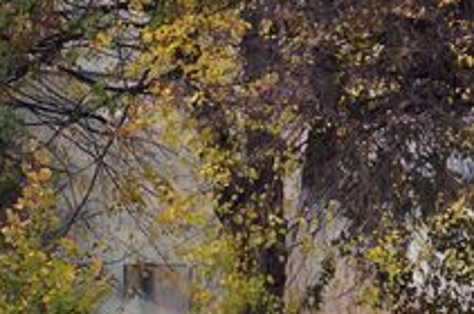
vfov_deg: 2.0
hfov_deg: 3.1
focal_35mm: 671
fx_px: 8817
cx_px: 153
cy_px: 255
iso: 400
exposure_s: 1/250
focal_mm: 135
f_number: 5.6
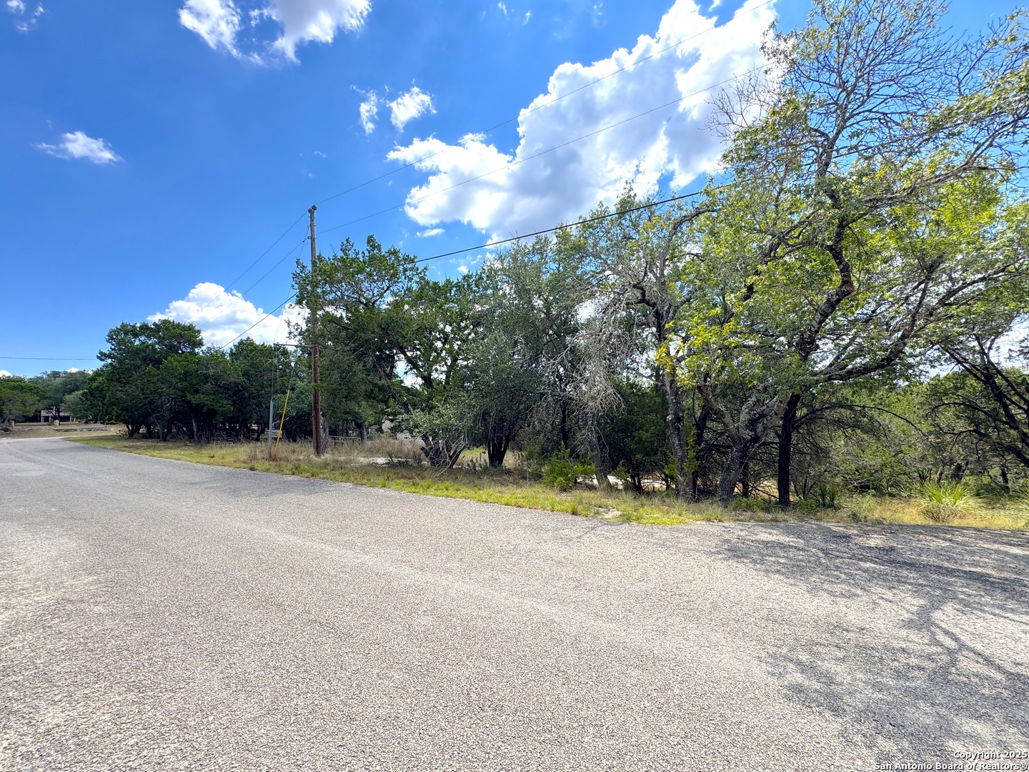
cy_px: 386
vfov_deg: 85.7
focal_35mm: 14
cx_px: 514
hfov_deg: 102.1
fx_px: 416
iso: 40
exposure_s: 1/741
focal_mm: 2.22
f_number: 2.2
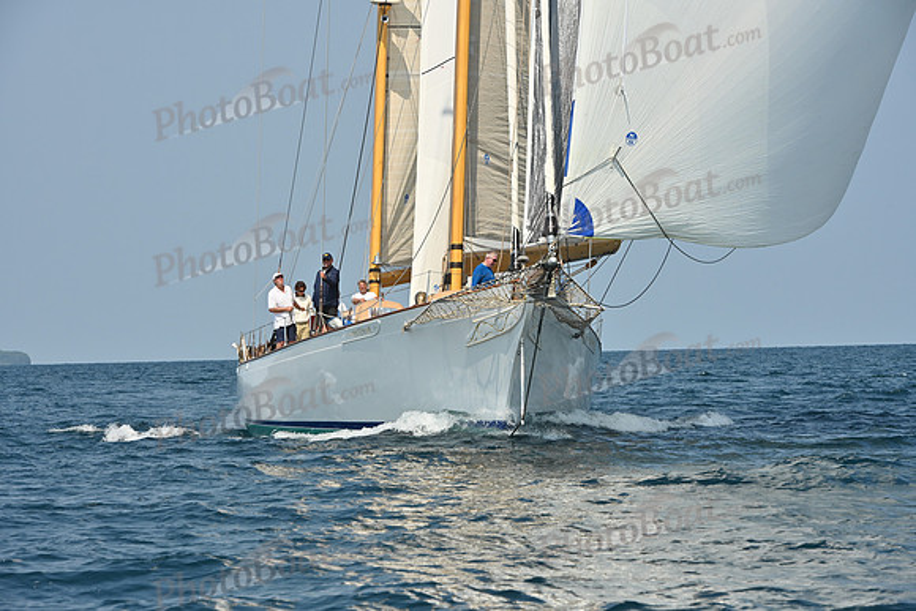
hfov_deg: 12.8
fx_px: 4072
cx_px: 458
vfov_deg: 8.6
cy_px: 306
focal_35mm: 160
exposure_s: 1/1000
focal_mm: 160
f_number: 10
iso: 320
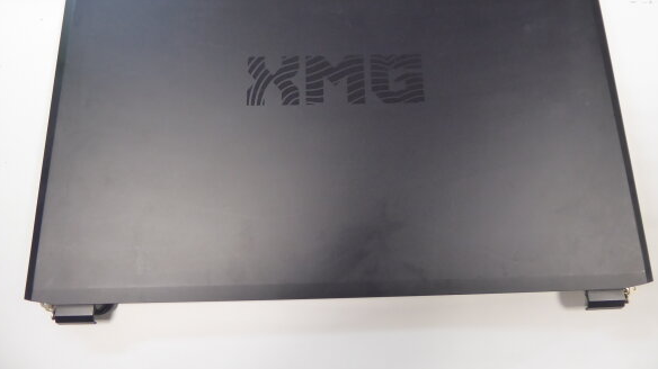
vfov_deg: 41.1
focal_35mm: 28
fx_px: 488
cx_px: 327
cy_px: 135
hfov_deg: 67.9
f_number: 3.3
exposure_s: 1/25
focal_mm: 4.3
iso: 400
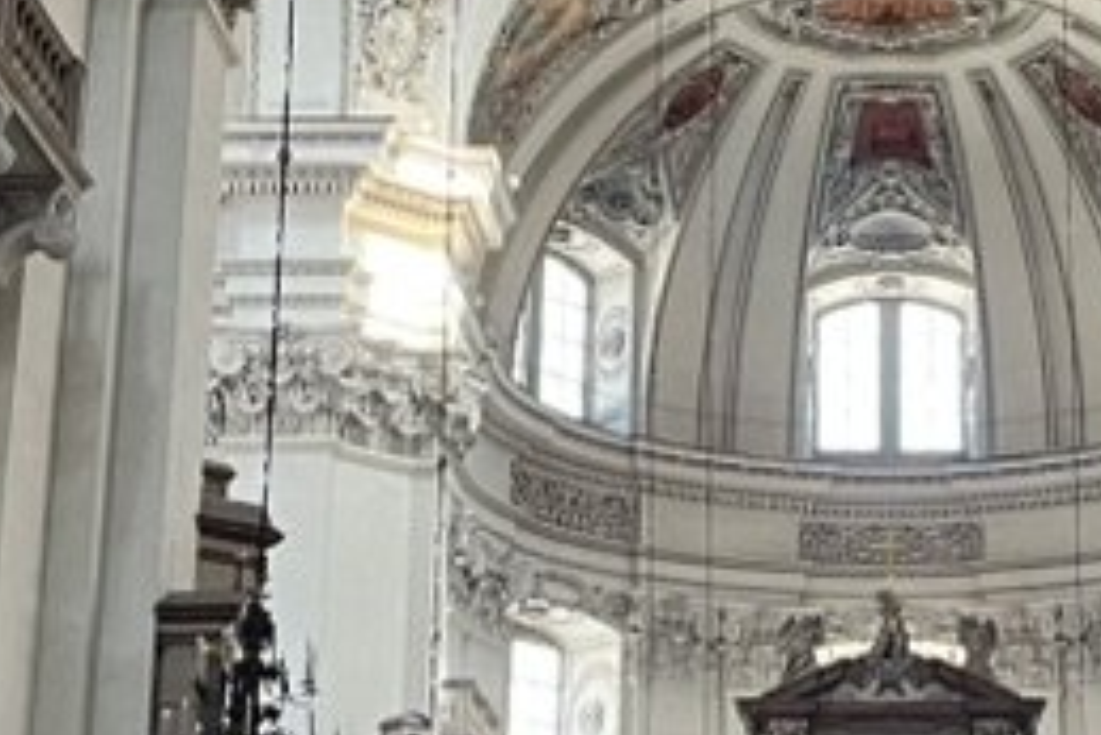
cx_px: 816
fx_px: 3274
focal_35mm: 107
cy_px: 272
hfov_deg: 19.0
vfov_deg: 12.8
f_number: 1.6
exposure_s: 1/60
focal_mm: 5.1
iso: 250
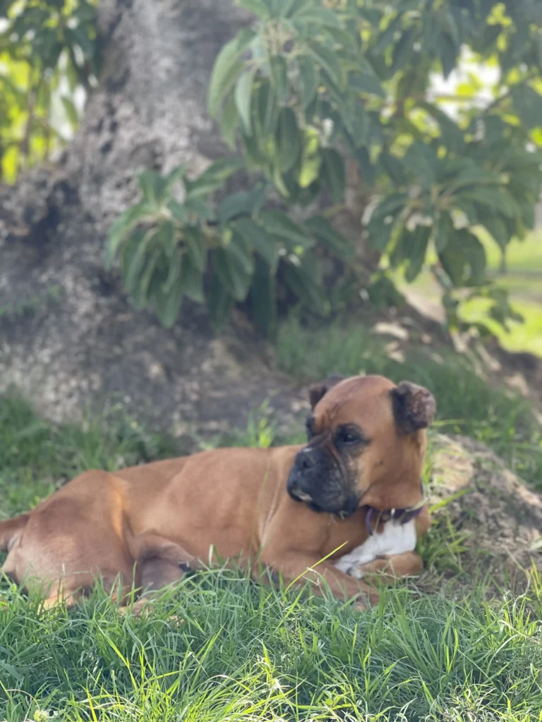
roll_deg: +0.6
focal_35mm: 64
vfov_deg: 30.3
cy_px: 361
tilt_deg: -7.5
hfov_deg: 22.9
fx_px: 1336
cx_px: 271
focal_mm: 7.5
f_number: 2.2
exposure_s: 1/121
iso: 25
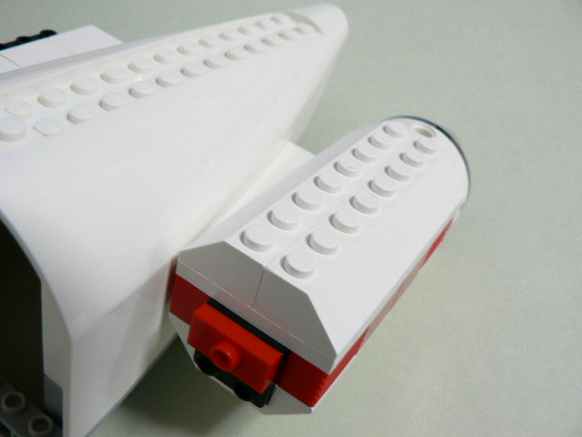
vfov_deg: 39.7
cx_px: 291
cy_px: 218
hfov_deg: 51.4
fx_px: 605
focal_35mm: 36
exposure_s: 1/15
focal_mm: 6
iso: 150
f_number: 2.8
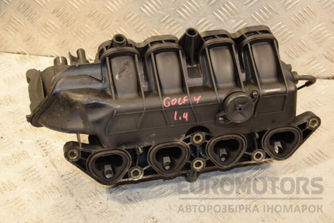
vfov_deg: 20.2
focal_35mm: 68
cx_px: 167
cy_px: 112
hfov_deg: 29.9
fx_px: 626
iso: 800
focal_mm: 45
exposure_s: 1/160
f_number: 4.8
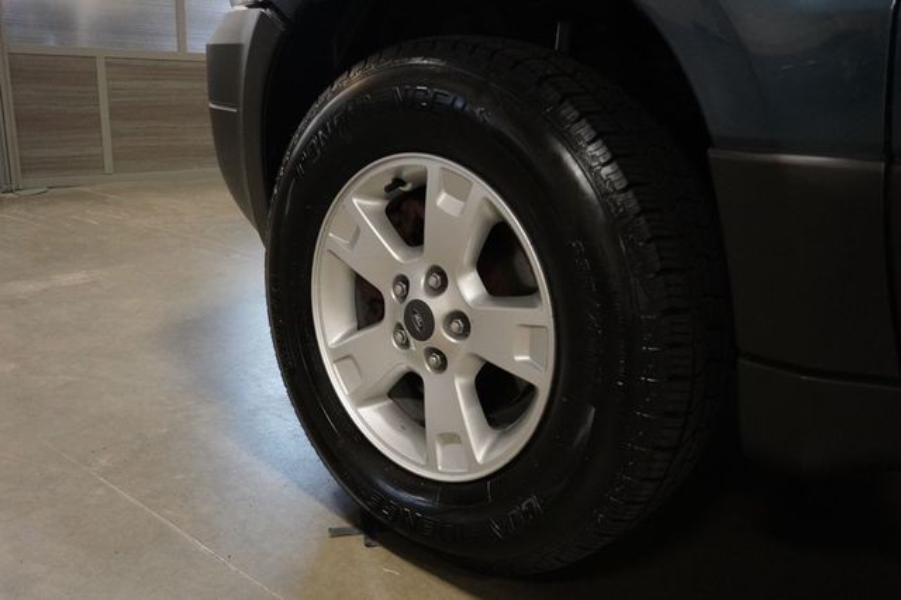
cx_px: 450
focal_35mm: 30
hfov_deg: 62.0
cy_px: 300
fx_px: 750
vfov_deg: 43.6
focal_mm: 20
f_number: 4
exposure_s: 1/160
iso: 4000
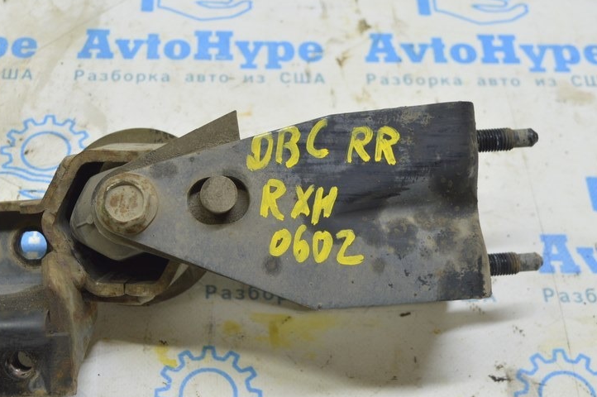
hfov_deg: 32.3
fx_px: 1022
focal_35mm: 62
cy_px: 196
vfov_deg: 22.0
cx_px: 203
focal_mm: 29
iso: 400
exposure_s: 1/20
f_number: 5.6
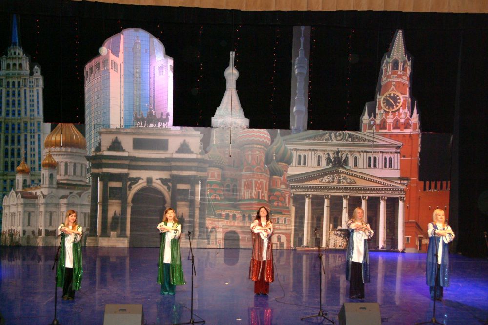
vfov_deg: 23.2
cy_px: 162
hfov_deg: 34.2
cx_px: 244
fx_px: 793
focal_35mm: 58
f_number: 5.6
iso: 1600
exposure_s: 1/90
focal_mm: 39
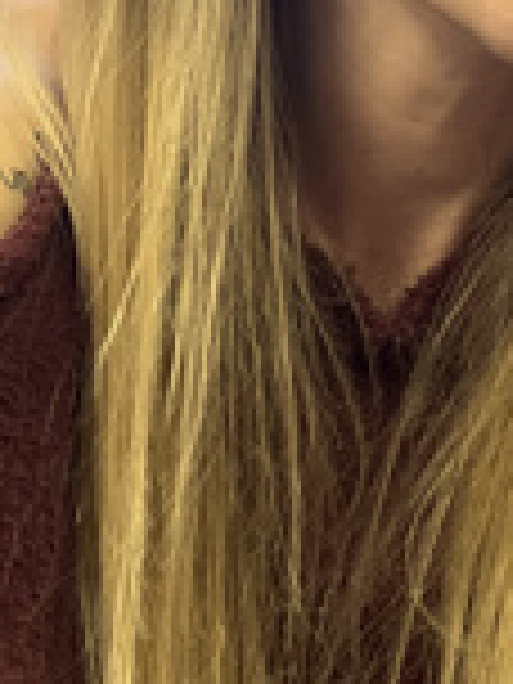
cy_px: -58
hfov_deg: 19.3
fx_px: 1502
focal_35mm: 76
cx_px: 374
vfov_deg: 24.1
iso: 400
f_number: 2.2
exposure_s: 1/30
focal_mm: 2.71
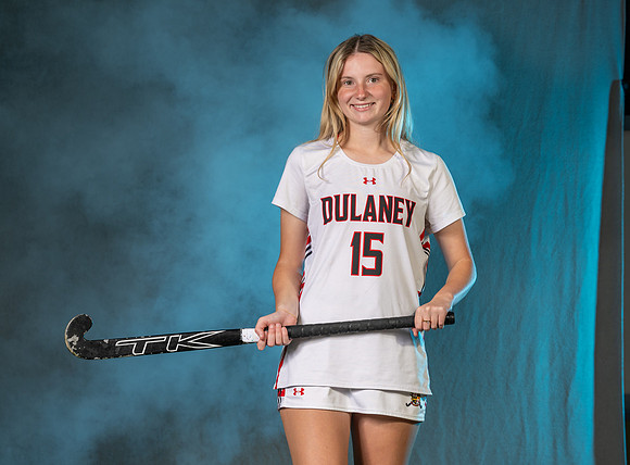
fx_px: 2530
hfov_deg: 14.2
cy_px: 245
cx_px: 385
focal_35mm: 140
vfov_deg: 10.5
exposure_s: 1/200
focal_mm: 94
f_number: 5.6
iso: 80
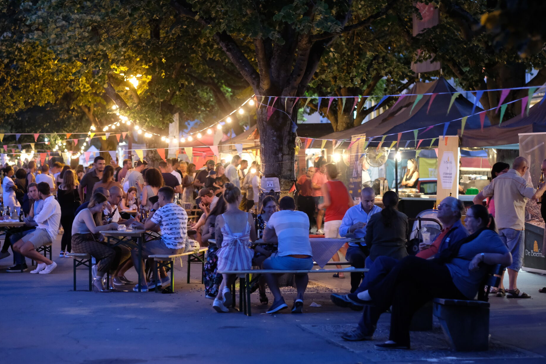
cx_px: 269
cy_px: 168
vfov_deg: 15.0
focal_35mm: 91
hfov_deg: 22.4
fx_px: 1380
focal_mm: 56
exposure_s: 1/40
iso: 3200
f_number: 2
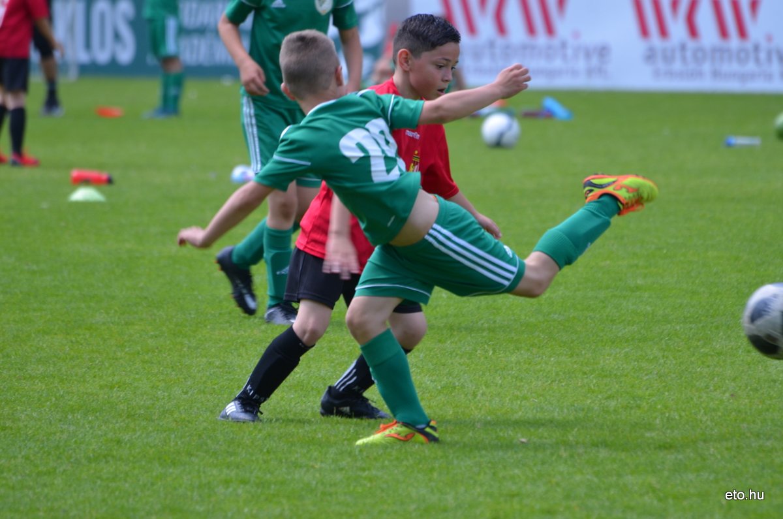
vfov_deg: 3.4
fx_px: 8791
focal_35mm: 405
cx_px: 392
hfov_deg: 5.1
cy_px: 260
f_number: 5.6
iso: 200
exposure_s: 1/250
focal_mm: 270
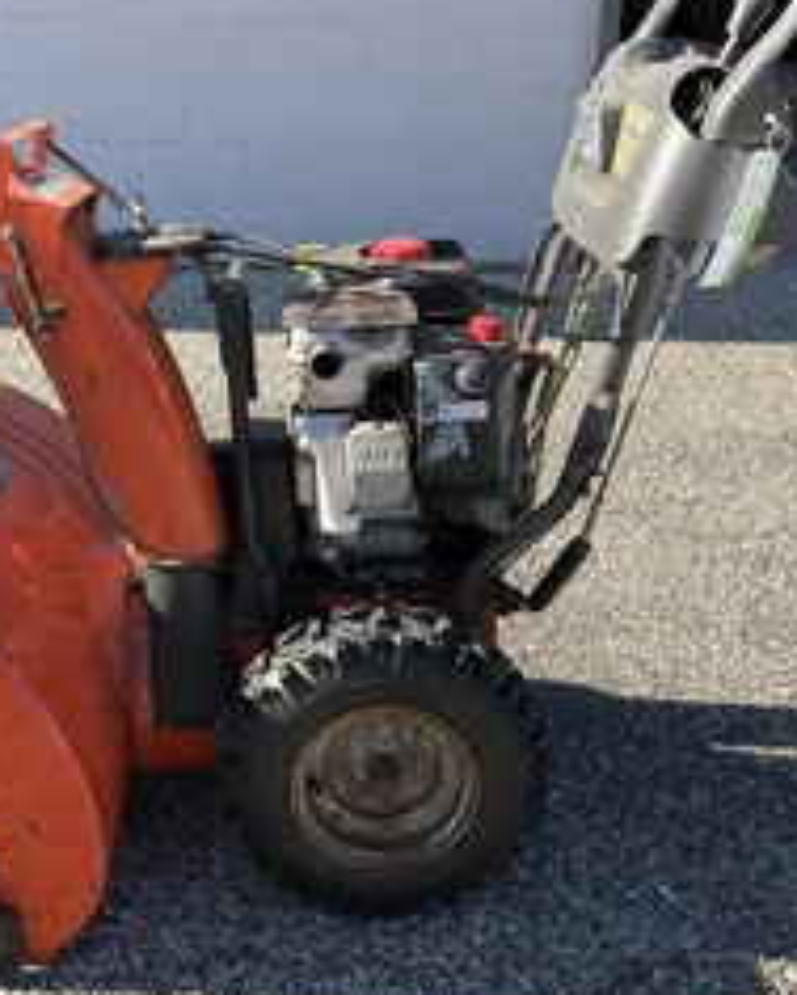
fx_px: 1414
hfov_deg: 31.4
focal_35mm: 48
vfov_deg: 38.8
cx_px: 316
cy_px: 468
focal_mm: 3
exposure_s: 1/749
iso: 25
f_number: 1.8
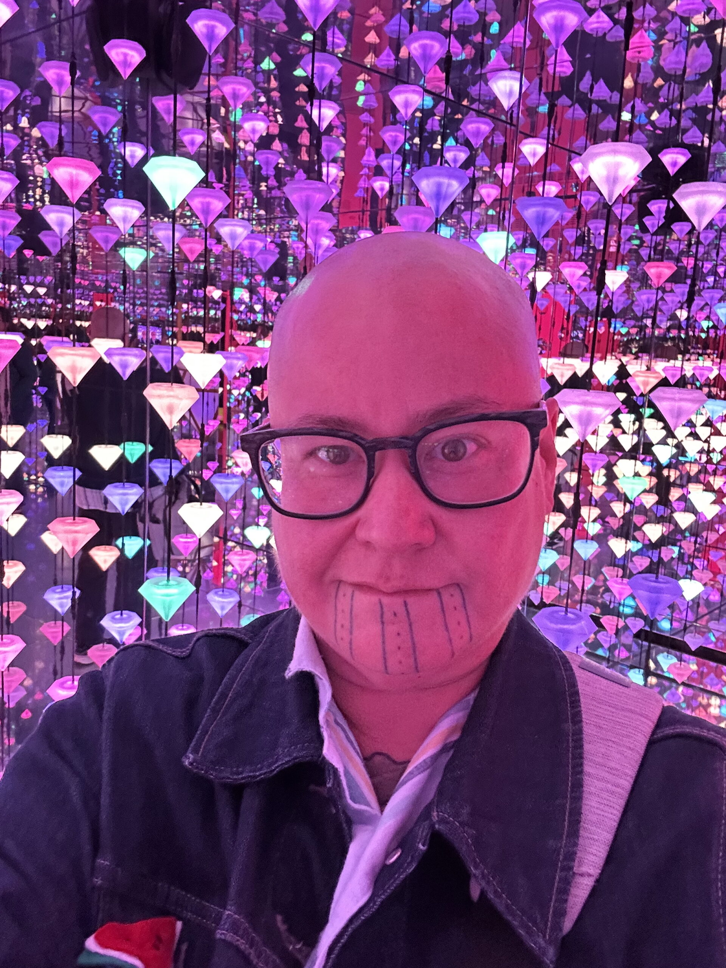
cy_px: 484
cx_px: 363
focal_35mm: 30
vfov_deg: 60.0
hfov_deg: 46.8
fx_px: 839
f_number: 1.9
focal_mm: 2.69
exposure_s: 1/30
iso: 400
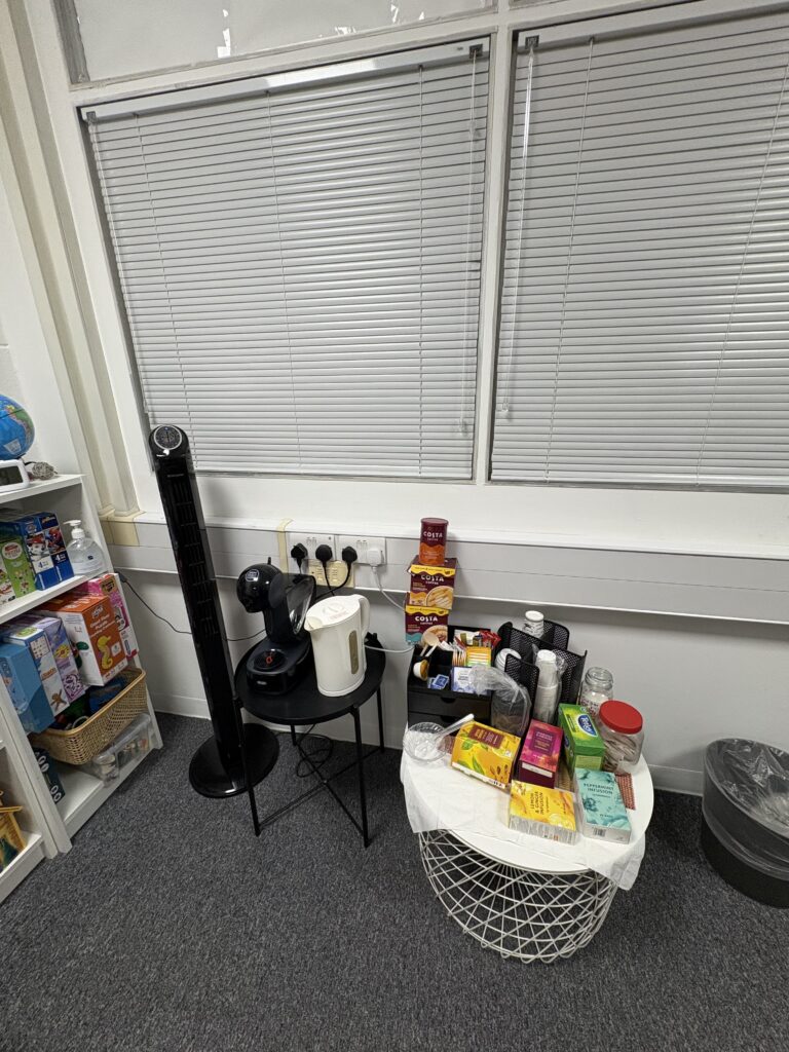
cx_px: 394
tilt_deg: -18.6
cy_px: 526
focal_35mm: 14
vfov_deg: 102.1
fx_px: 425
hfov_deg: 85.7
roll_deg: +0.4
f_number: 2.2
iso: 200
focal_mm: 2.22
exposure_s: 1/100
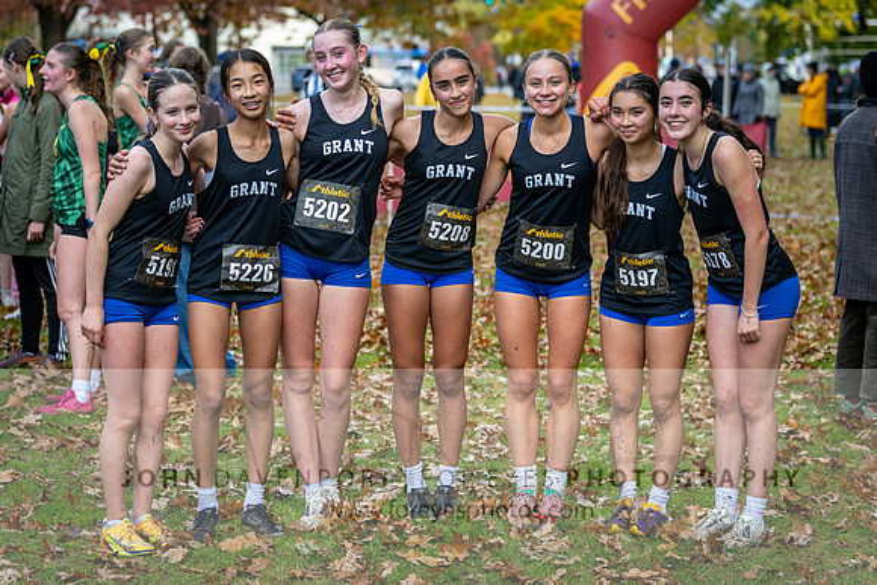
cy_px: 243
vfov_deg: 16.1
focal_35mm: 85
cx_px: 451
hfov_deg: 23.9
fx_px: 2072
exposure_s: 1/1000
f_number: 2.8
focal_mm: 70
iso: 360
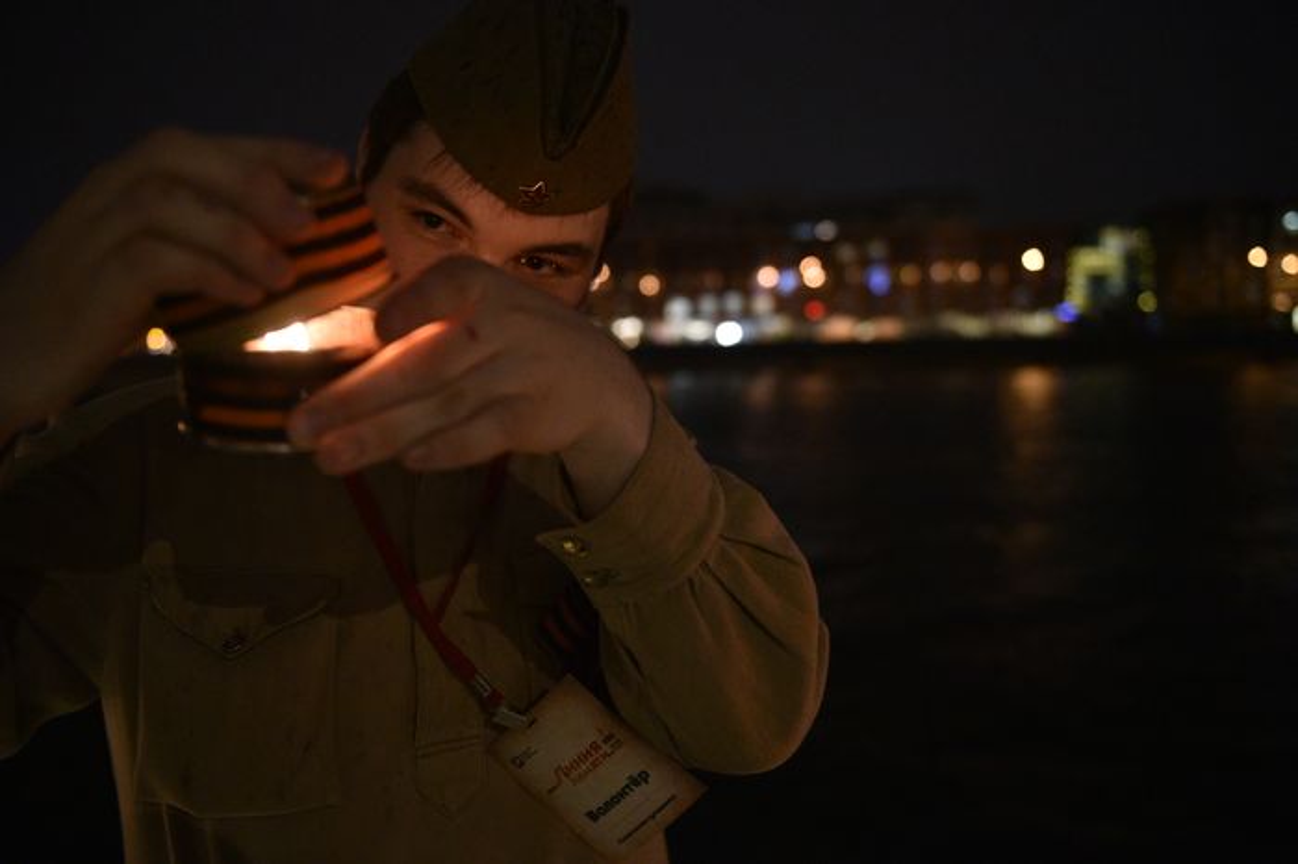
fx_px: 1261
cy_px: 432
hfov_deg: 54.5
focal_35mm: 35
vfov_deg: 37.8
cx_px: 649
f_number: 2.8
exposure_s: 1/160
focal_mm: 35
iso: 6400
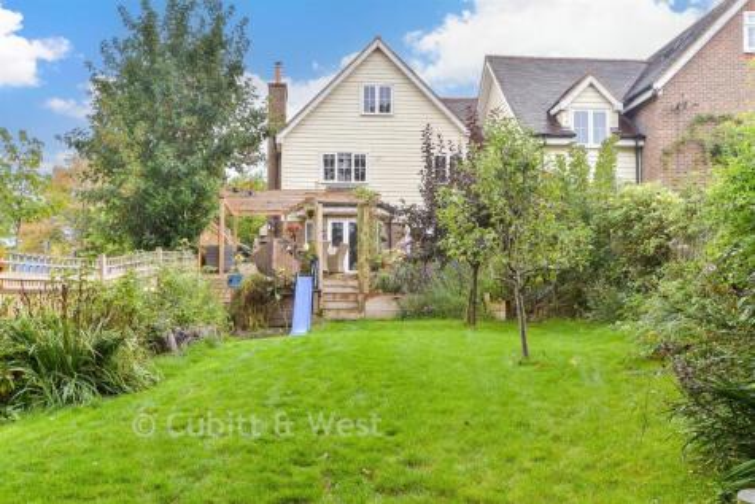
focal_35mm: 30
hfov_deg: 61.9
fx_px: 629
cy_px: 252
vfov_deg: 43.6
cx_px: 378
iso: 160
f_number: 8
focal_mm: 20
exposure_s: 1/125
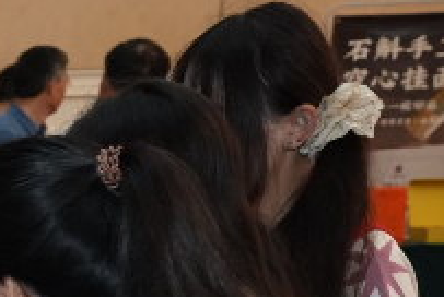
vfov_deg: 8.0
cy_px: 441
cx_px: -410
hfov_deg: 11.1
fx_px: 2087
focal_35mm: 169
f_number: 6.3
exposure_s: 1/80
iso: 4000
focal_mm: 43
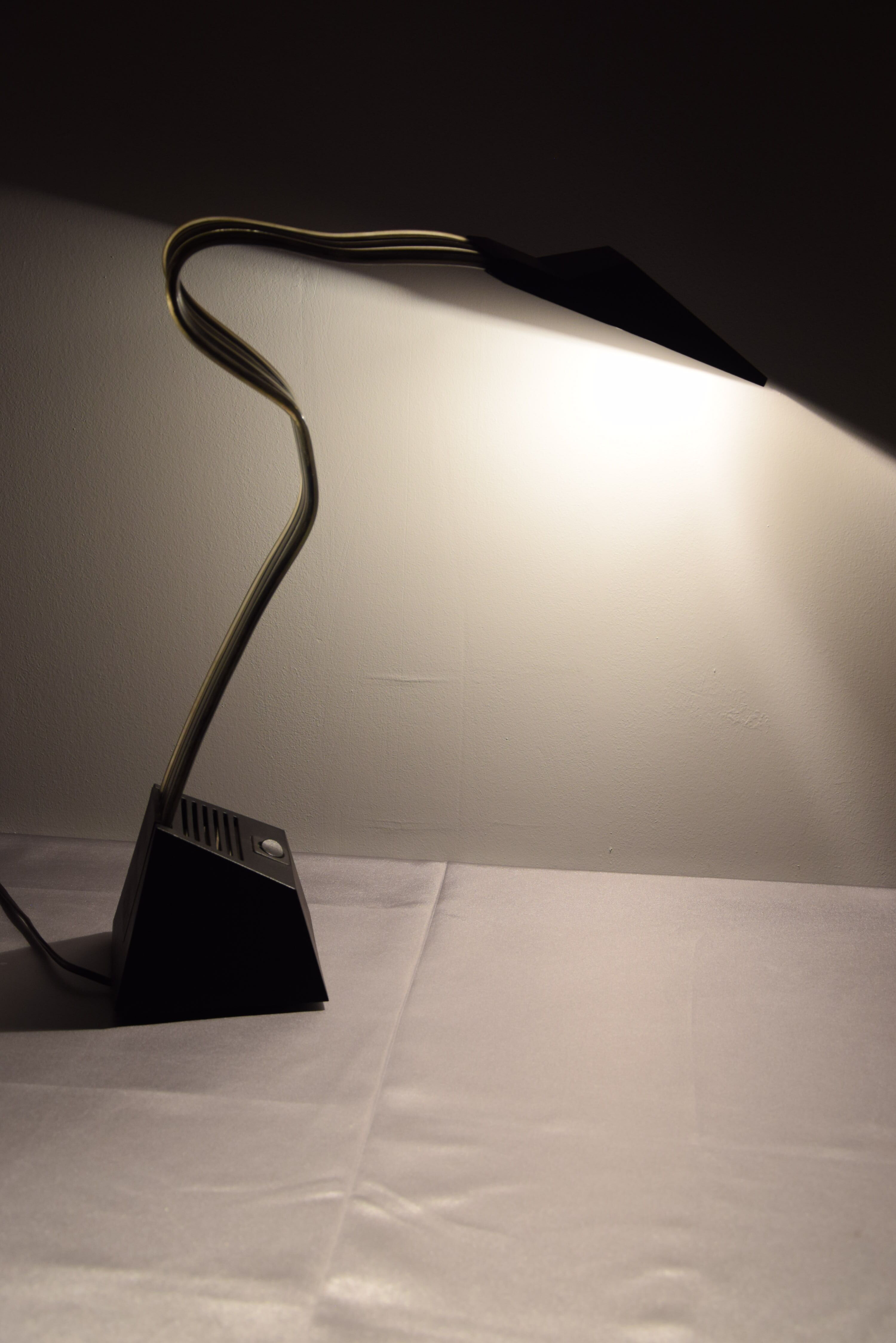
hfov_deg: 25.8
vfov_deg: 37.8
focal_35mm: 52
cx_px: 448
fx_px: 1959
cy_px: 672
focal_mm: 35
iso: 400
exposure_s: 1/60
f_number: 4.5
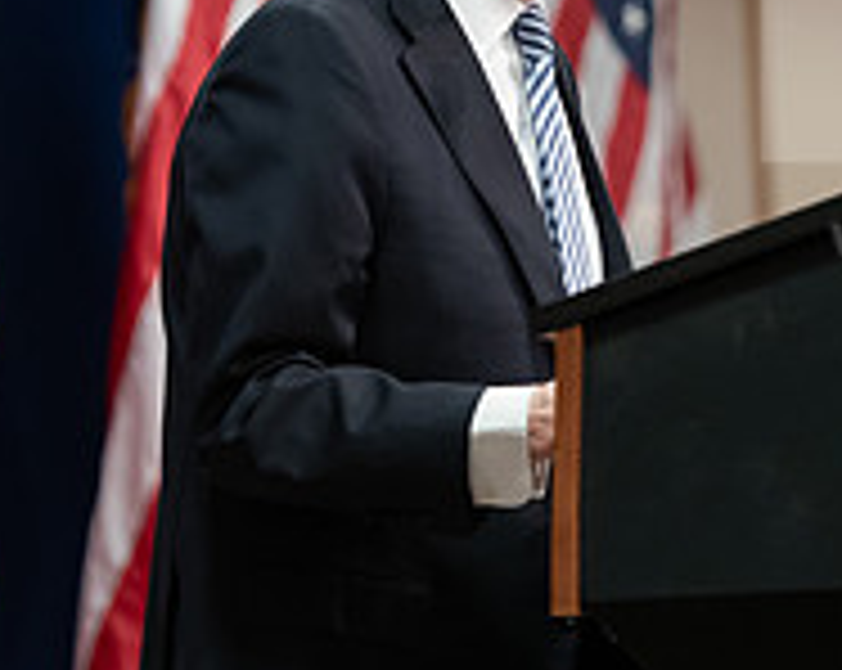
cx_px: 626
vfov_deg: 4.4
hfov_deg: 5.5
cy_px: 331
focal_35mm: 350
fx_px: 8708
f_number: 2.8
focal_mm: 120
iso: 2000
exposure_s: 1/200
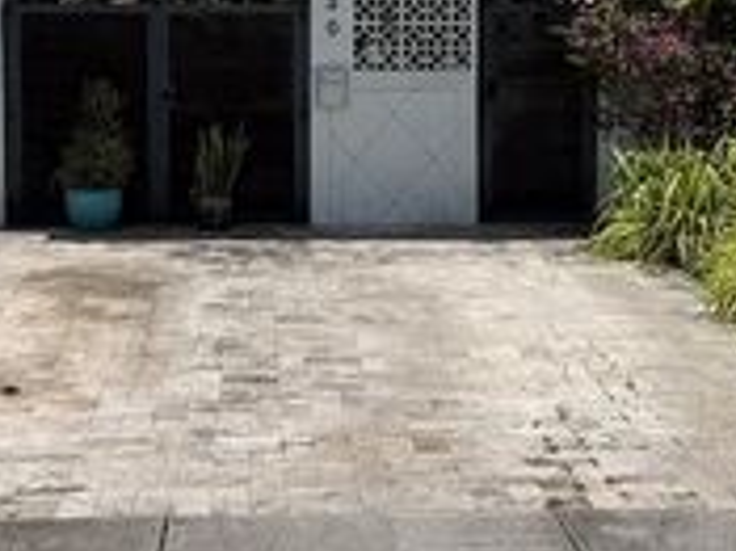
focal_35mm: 88
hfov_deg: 22.3
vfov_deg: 16.7
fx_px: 1870
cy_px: 122
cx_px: 324
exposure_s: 1/8130
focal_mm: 6.76
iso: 80
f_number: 1.78
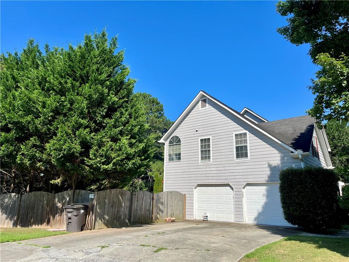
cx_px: 174
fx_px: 262
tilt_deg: +13.7
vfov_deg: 53.1
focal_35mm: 26
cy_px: 131
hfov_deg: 67.3
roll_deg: -0.5
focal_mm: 5.1
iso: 50
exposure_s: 1/3745
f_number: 1.6
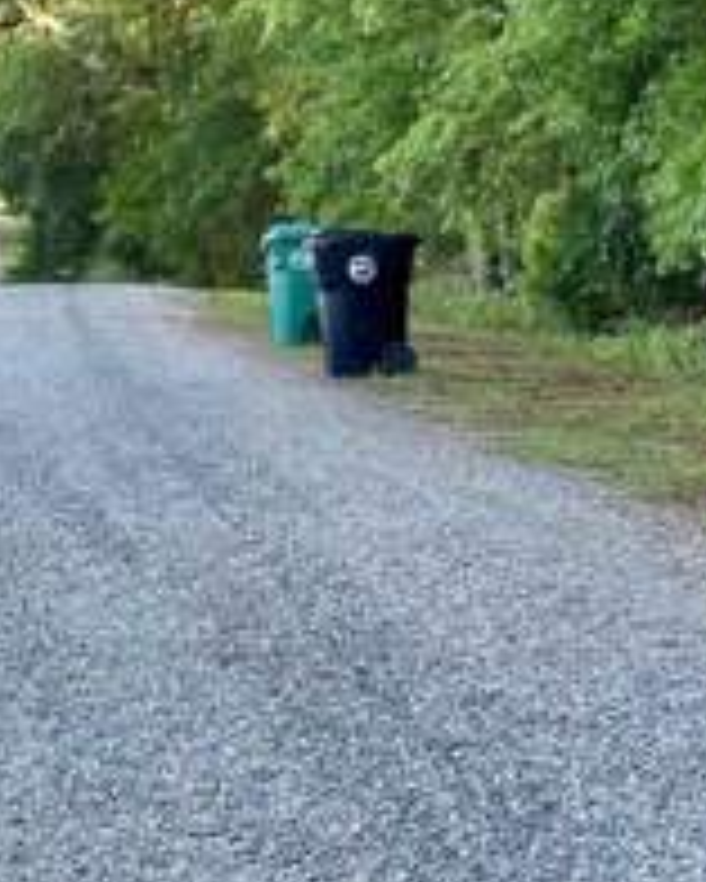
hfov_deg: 10.0
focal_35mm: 153
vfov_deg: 12.5
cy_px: 90
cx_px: -90
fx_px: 3993
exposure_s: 1/450
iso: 64
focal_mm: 6.86
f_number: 1.78
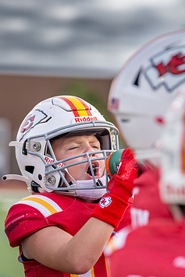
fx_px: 1674
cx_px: 65
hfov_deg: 6.3
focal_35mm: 217
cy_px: 161
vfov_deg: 9.5
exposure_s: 1/2500
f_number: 2.8
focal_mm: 113
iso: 500
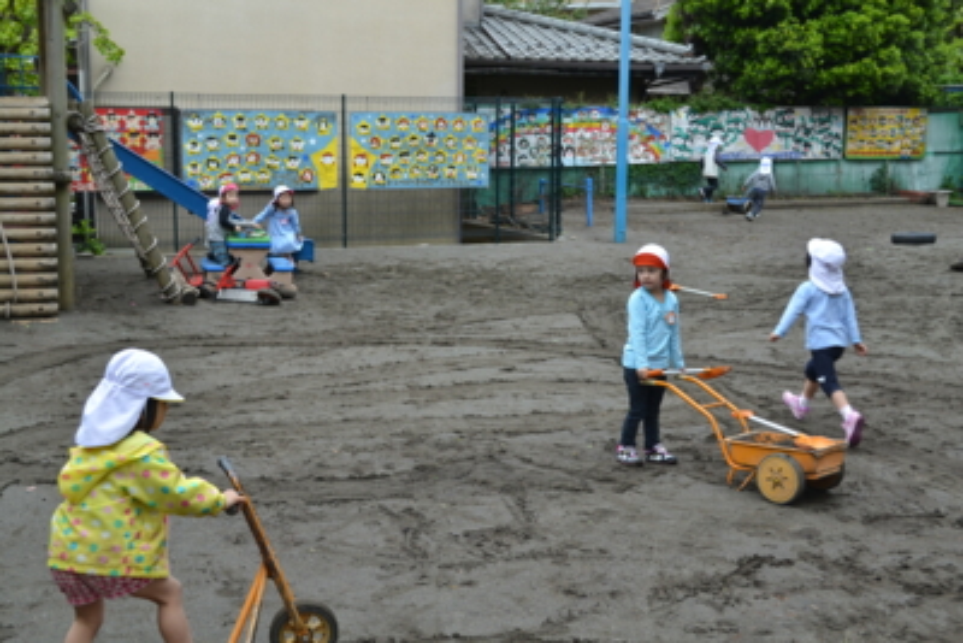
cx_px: 482
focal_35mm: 45
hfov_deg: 43.6
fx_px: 1204
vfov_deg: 29.9
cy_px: 322
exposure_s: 1/125
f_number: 5.6
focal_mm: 30
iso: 125
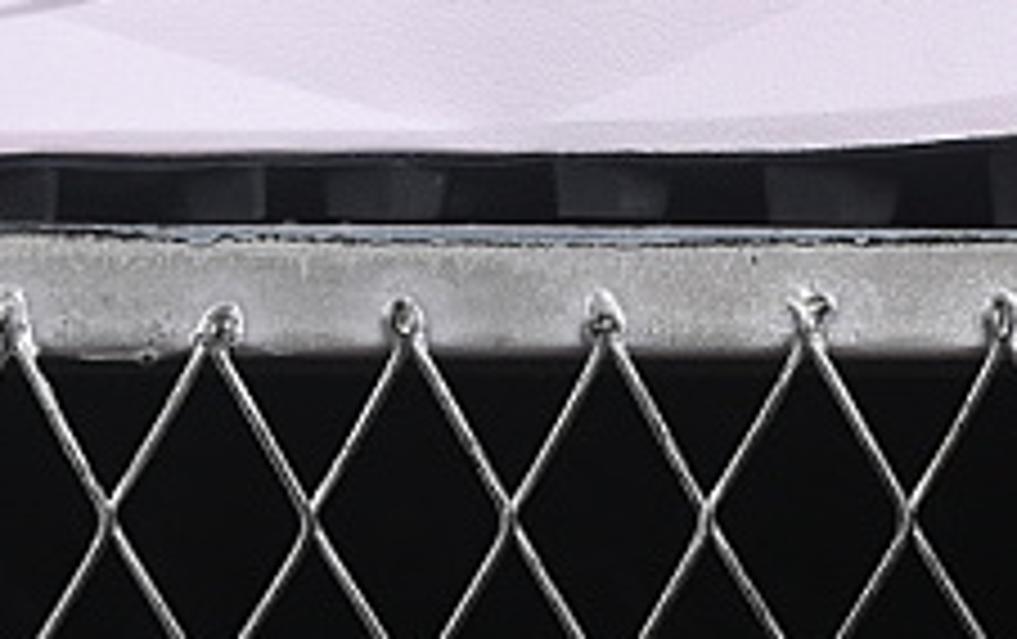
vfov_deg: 4.8
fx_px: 7495
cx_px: 212
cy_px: -520
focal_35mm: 270
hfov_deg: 7.8
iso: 160
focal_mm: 50
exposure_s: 1/80
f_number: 8
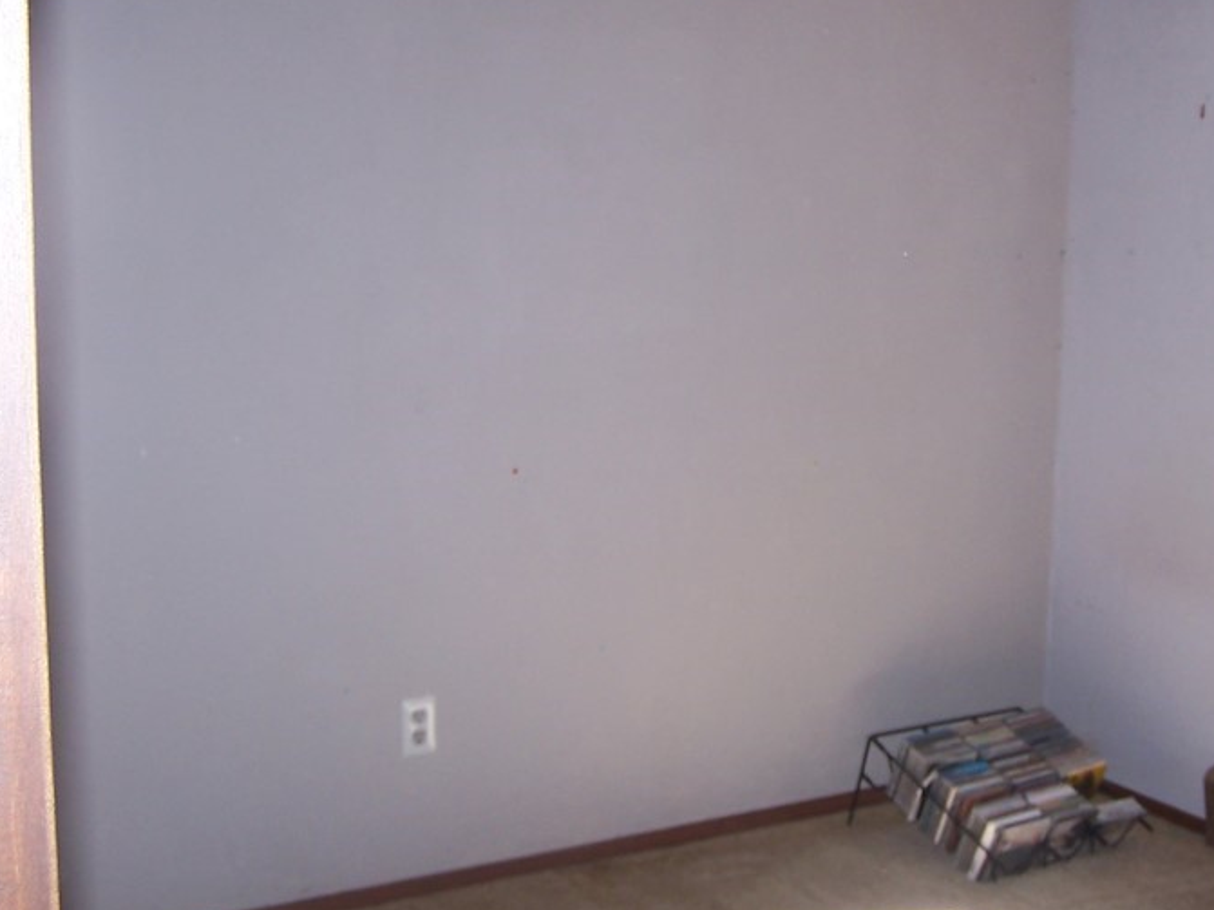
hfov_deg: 33.0
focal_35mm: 58
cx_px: 800
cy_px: 440
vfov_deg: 25.2
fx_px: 2034
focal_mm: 6.3
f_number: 2.8
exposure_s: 1/60
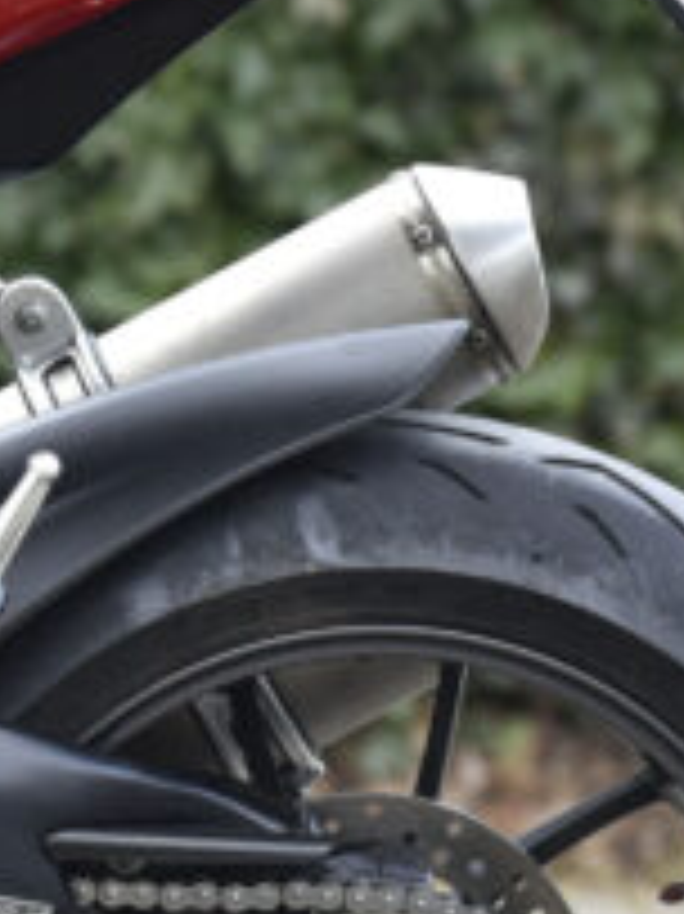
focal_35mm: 901
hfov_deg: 1.6
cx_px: -968
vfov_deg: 2.2
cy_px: 495
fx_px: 23763
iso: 800
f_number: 4.5
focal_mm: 190
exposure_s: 1/200
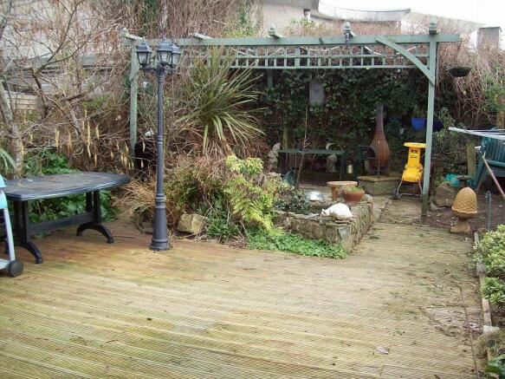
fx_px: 525
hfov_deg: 51.4
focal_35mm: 36
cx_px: 252
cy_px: 190
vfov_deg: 39.6
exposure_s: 1/157
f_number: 2.7
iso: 80
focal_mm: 6
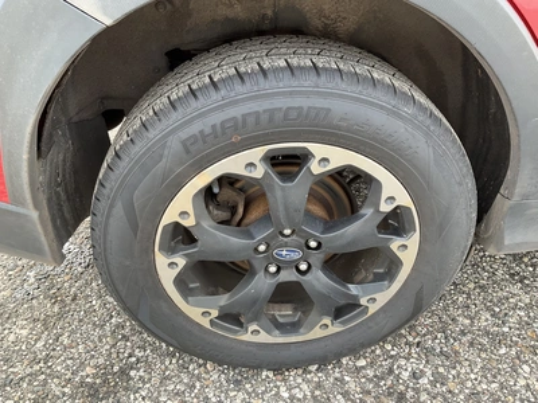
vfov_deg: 48.2
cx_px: 269
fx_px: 451
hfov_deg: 61.7
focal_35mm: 29
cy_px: 202
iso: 32
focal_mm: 3
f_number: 1.8
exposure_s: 1/122
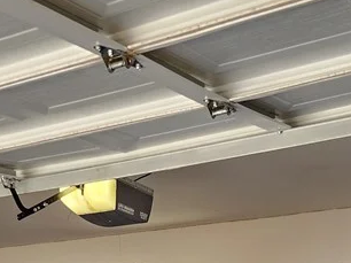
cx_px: 114
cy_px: 435
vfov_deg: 16.7
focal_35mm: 77
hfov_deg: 25.2
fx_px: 780
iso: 64
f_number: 1.8
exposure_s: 1/180
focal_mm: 6.4
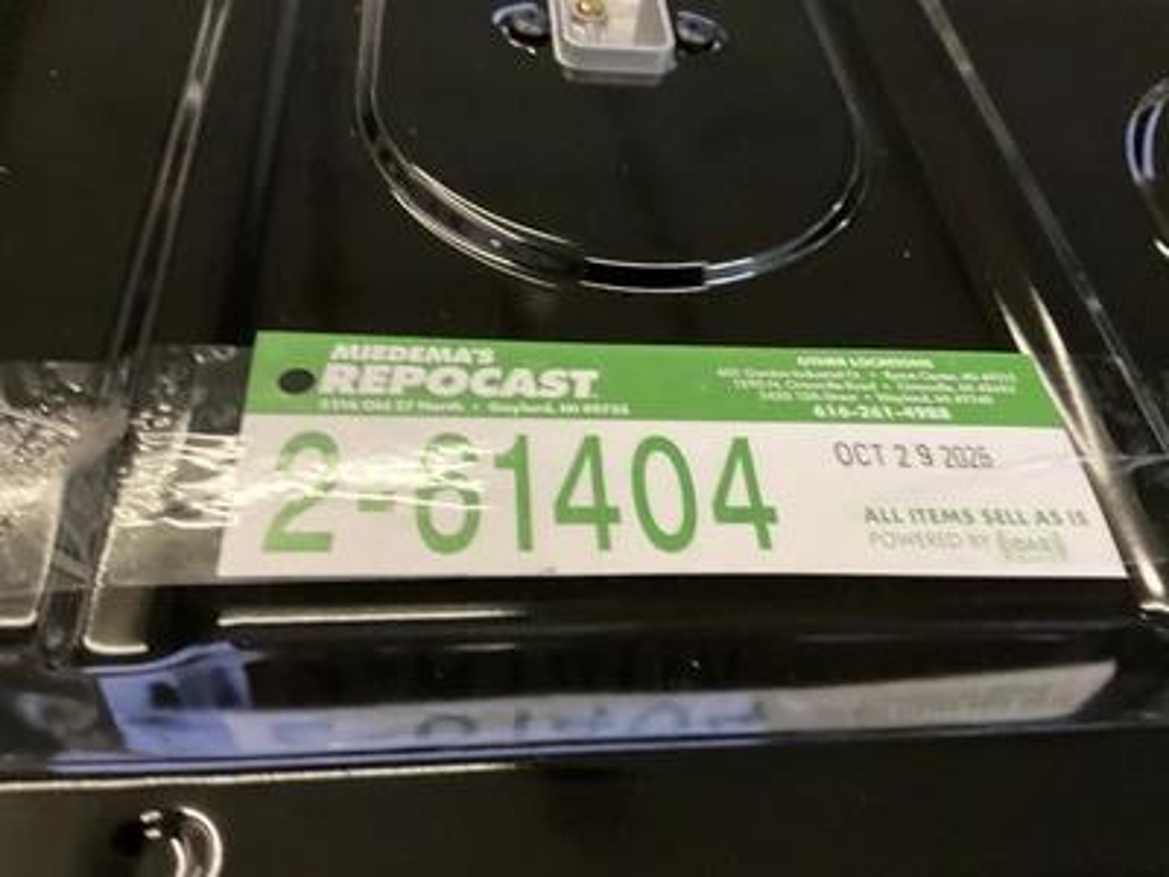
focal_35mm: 29
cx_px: 584
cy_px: 438
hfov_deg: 61.7
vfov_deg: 48.2
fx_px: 979
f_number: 1.8
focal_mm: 3
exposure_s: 1/40
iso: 250
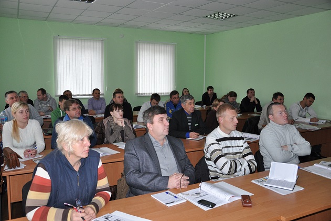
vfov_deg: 41.7
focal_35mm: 32
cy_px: 110
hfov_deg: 59.5
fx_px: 289
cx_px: 166
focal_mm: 21
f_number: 3.8
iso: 800
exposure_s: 1/60
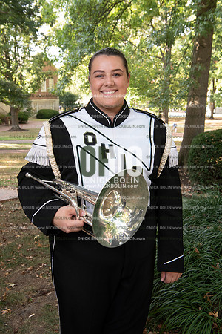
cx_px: 111
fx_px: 388
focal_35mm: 42
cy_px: 167
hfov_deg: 31.9
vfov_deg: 46.4
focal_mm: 42
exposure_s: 1/100
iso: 800
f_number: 8
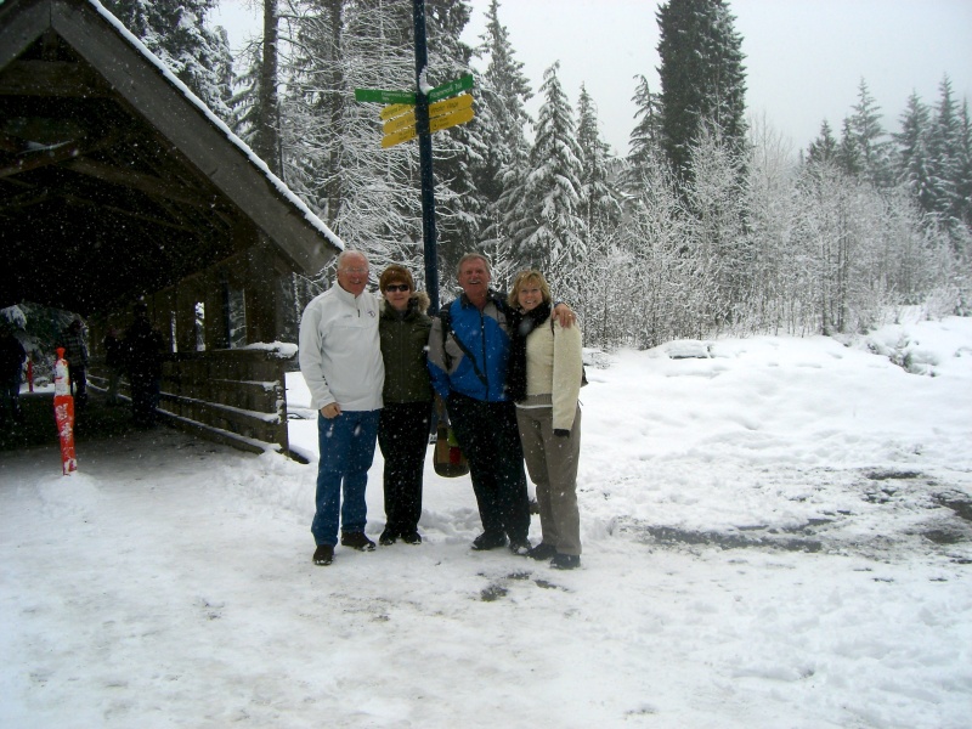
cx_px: 486
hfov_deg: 49.0
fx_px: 1067
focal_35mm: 38
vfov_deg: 37.7
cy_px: 364
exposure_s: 1/500
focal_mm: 6.2
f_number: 4.3
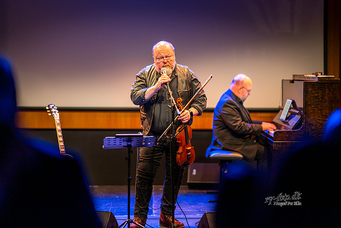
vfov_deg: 16.1
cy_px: 114
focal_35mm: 85
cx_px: 170
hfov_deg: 23.9
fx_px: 805
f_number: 1.4
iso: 500
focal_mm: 85
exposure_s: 1/160
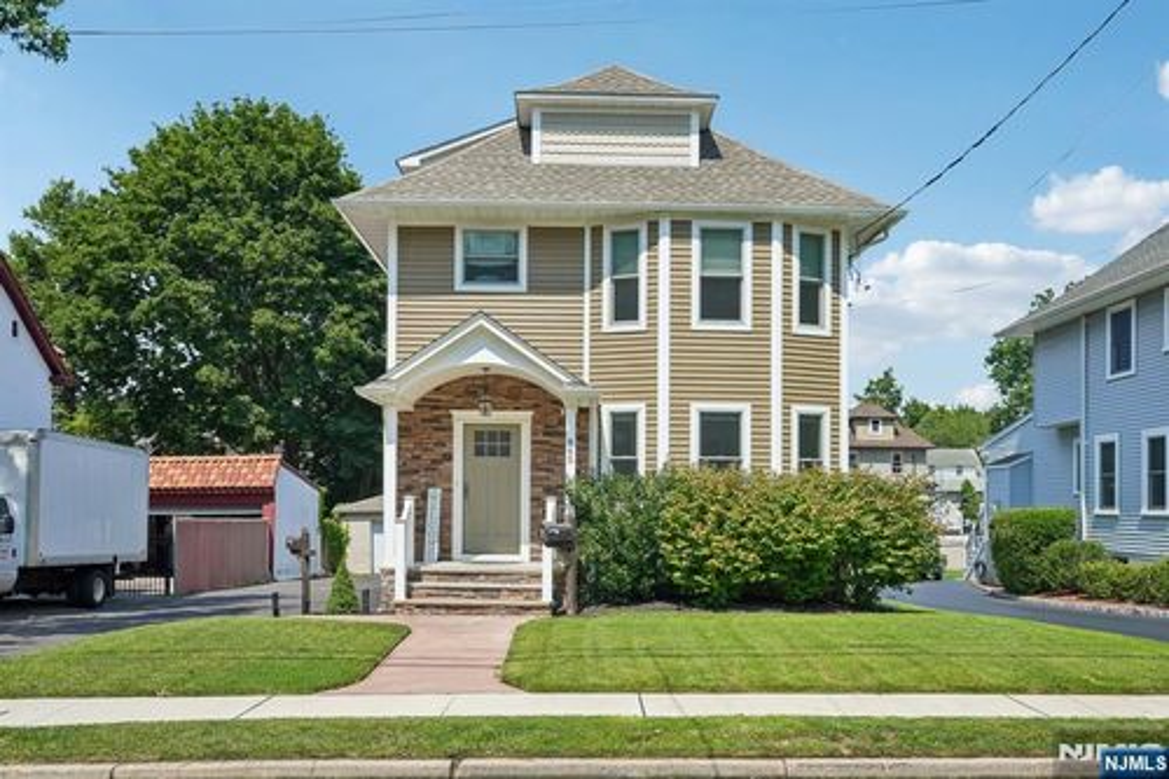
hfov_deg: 59.5
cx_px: 584
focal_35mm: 32
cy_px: 390
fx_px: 1022
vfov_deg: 41.7
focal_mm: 31.5
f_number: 8
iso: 100
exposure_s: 1/500
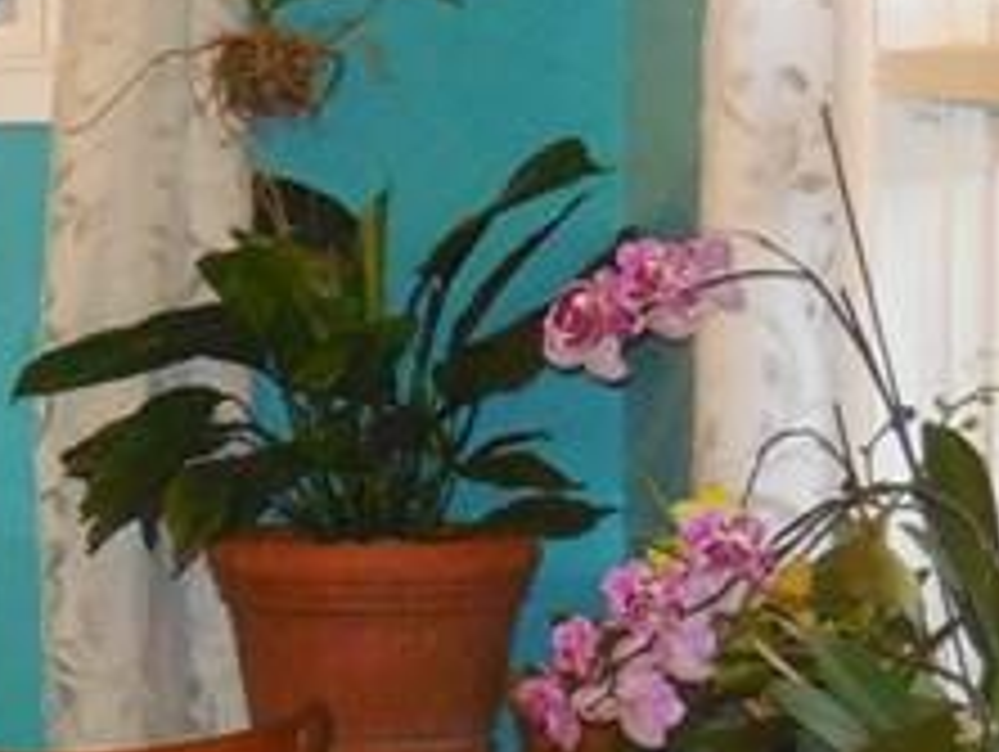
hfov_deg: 9.1
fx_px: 6125
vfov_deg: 7.0
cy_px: 621
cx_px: -500
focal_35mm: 212
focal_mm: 8.2
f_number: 3.8
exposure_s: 1/30
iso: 800
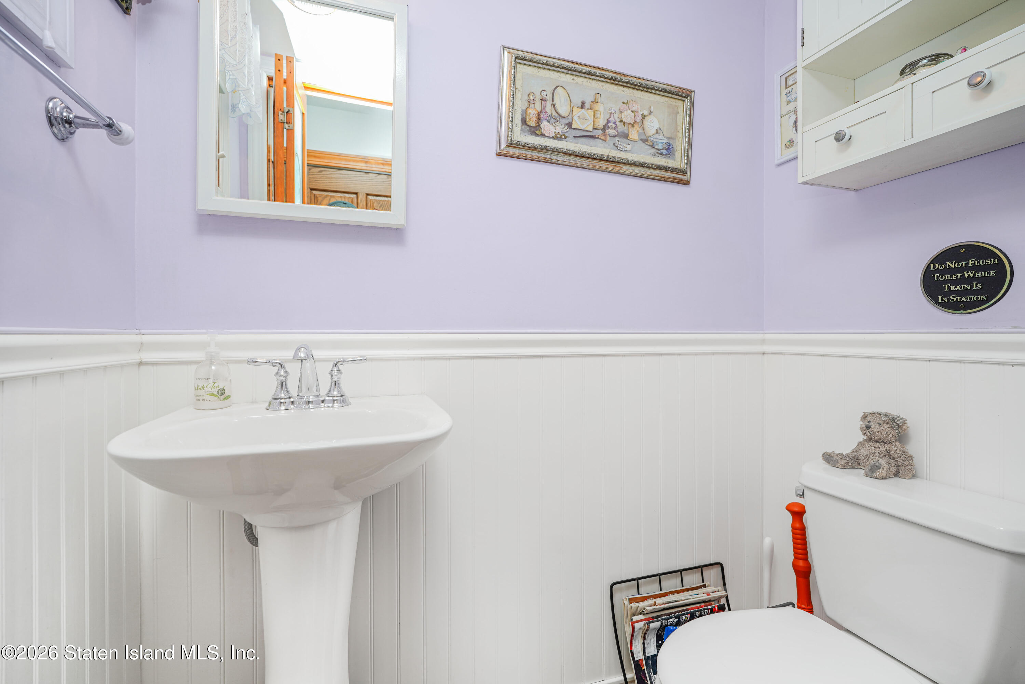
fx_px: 456
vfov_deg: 73.7
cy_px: 342
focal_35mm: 16
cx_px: 512
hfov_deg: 96.7
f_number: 4
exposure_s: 1/15
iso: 50
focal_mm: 16
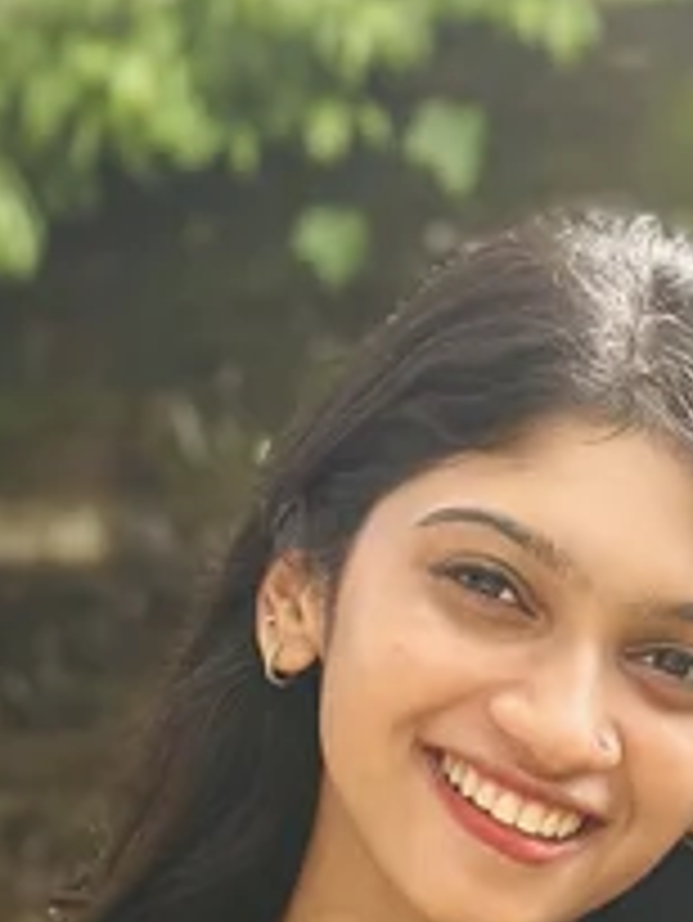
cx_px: 626
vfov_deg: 10.3
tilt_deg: -4.6
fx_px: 4986
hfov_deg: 7.9
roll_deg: +0.8
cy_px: 1232
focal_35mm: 187
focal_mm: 6.86
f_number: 1.78
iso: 80
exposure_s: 1/694
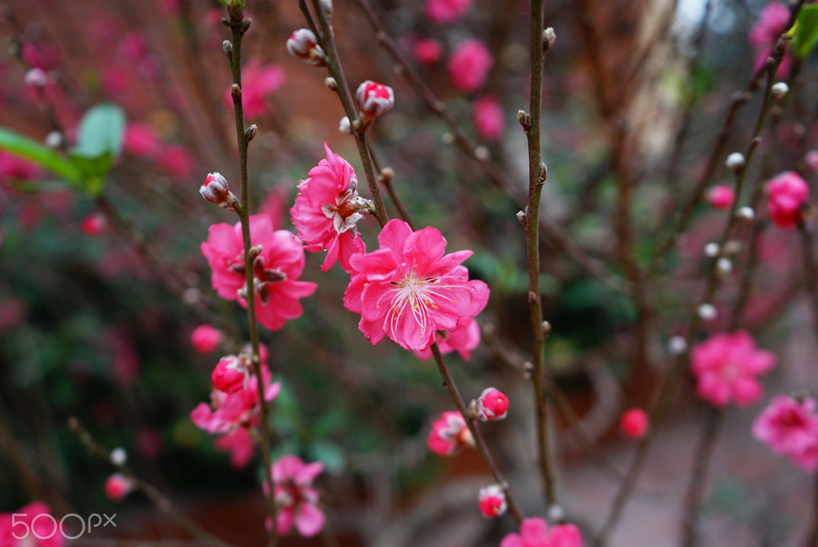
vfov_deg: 41.1
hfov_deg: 58.7
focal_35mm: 32
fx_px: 728
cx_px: 428
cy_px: 299
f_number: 3.5
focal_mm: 29
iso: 200
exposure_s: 1/400
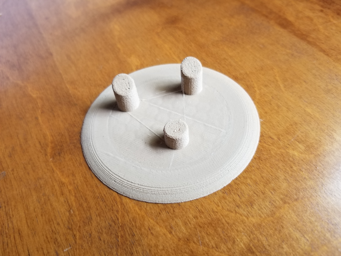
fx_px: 256
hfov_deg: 67.3
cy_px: 128
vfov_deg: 53.1
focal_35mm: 26
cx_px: 170
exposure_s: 1/50
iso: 125
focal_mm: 4.25
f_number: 1.7
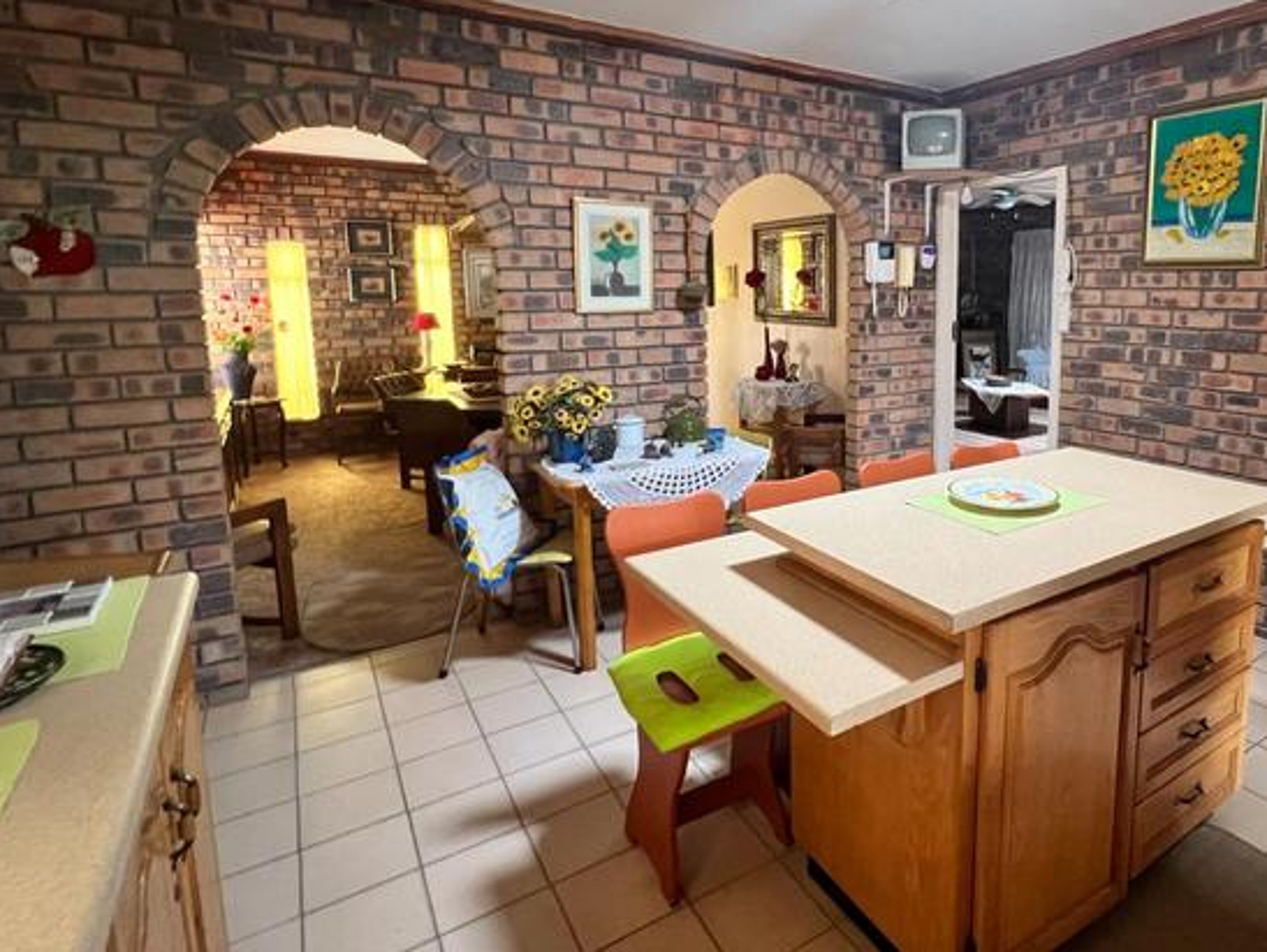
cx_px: 832
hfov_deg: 82.1
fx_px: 696
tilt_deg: -8.2
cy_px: 389
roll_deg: -1.0
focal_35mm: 19
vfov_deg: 68.2
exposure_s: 1/60
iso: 800
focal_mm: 1.57
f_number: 1.8
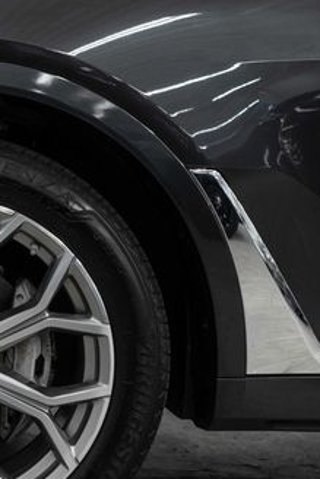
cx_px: -58
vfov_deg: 24.7
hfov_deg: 16.0
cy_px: 297
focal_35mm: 82
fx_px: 1092
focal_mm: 28
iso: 200
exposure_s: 1/40
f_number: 3.2
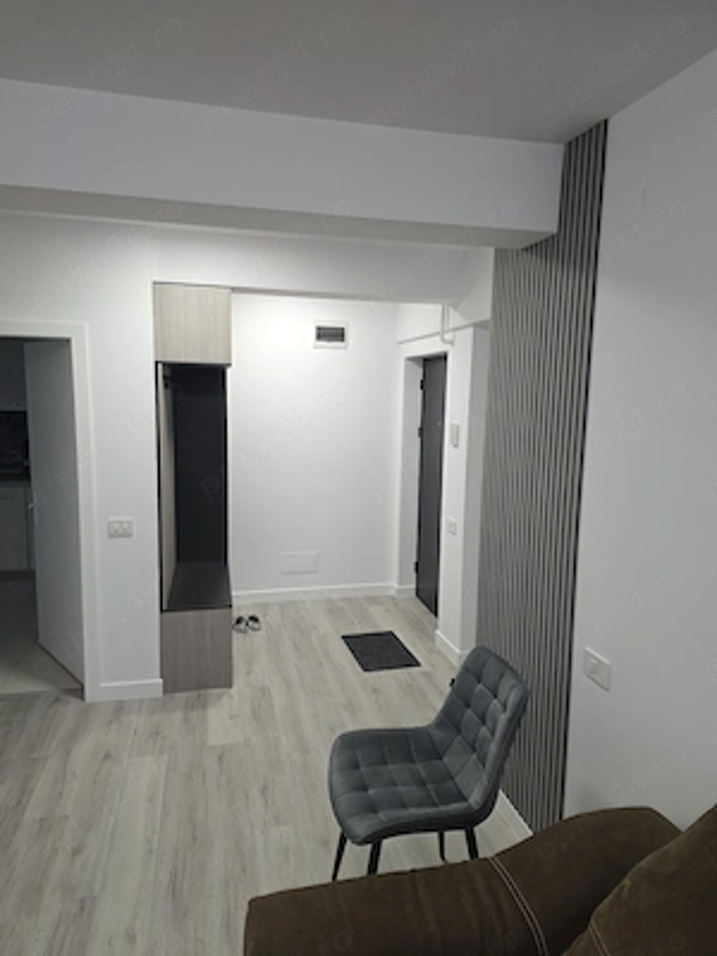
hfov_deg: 58.9
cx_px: 358
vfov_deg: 73.9
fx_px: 635
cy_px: 478
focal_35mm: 23
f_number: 1.7
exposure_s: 1/180
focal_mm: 6.25
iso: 200
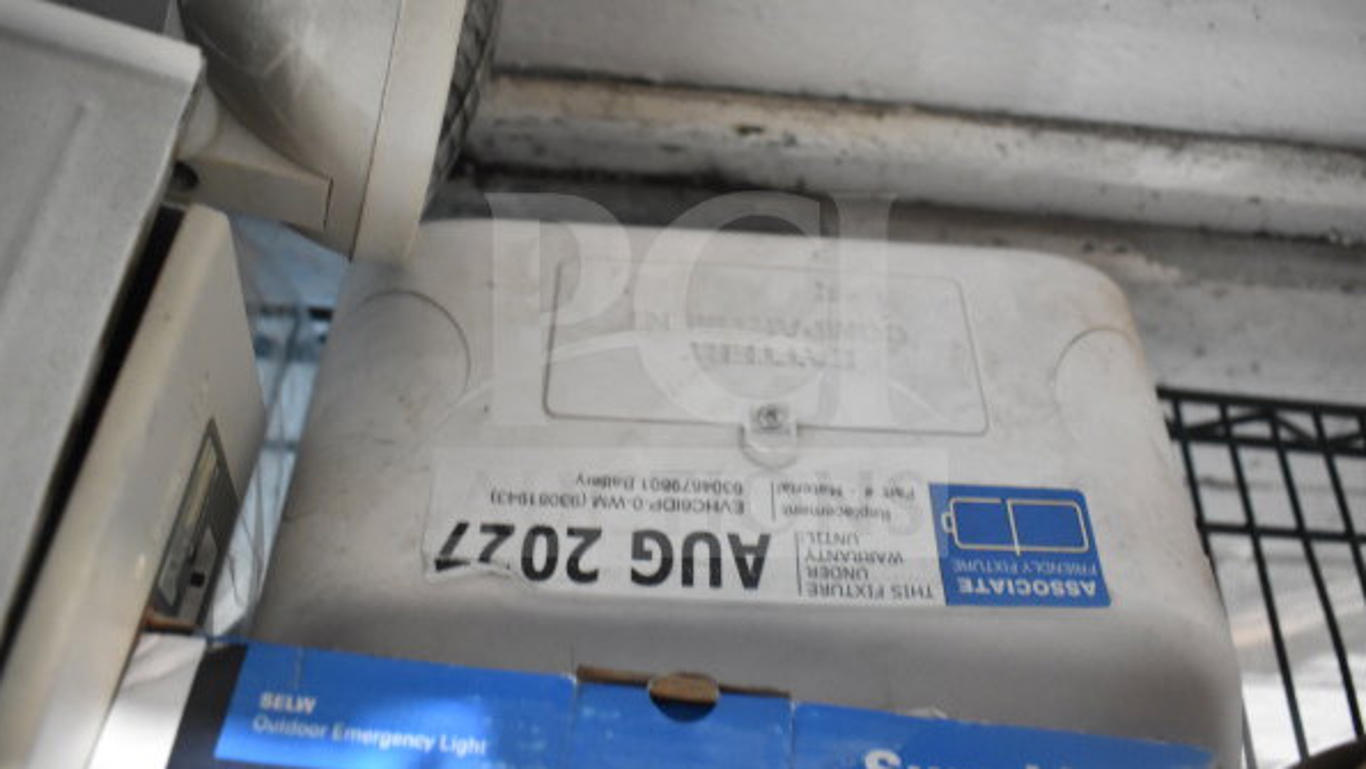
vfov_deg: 40.2
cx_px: 689
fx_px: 1051
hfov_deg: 66.1
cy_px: 375
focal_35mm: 29
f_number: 3.5
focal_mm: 18
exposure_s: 1/30
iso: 3200
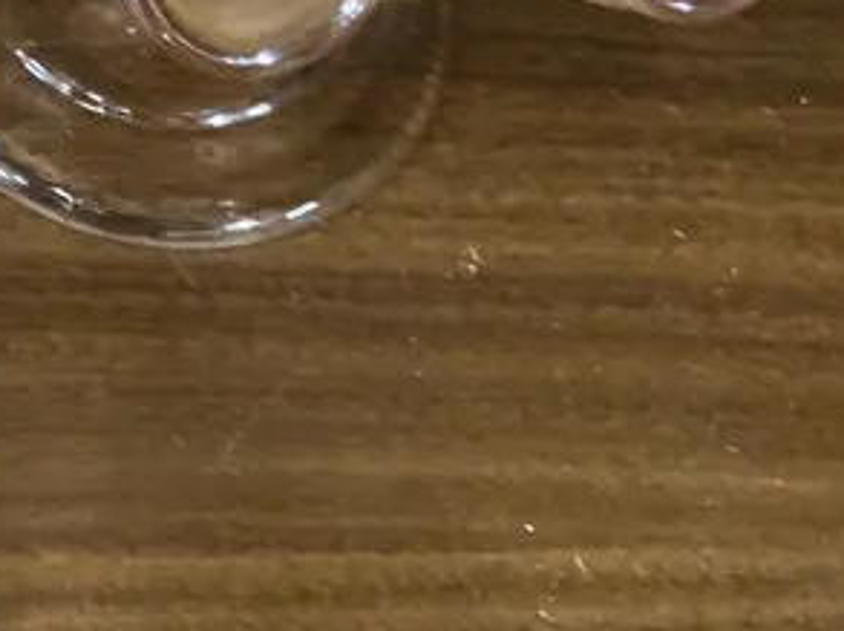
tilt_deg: -49.6
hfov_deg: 18.2
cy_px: -400
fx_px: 2386
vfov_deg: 13.8
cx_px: -363
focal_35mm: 98
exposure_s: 1/25
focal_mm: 3.99
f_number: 1.8
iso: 400
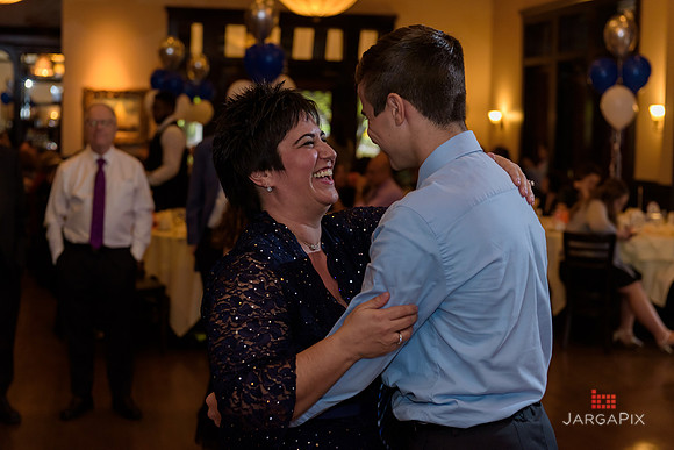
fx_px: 1124
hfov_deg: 33.4
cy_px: 225
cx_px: 337
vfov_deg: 22.6
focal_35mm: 60
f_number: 3.2
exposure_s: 1/125
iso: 1250
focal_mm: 60
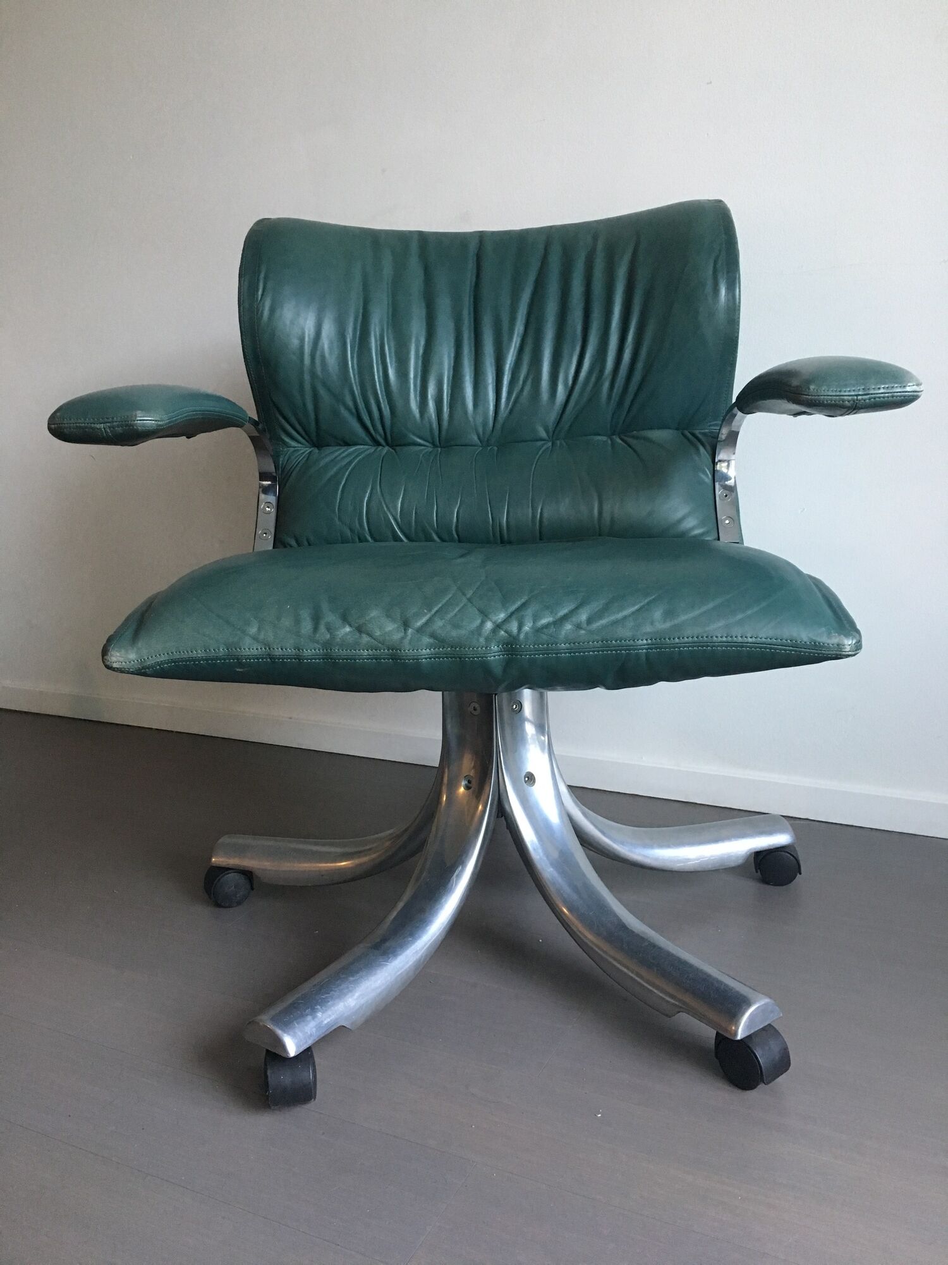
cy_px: 632
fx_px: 1059
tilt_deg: -14.3
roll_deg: +2.1
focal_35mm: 29
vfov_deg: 61.7
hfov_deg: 48.2
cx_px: 474
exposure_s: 1/33
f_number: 2.2
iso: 200
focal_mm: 4.15
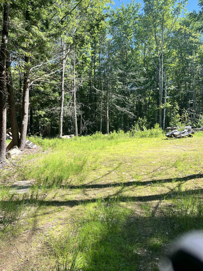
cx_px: 102
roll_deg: +0.3
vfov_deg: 67.3
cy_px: 136
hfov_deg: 53.1
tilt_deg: +2.8
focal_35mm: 26
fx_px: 203
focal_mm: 5.7
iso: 50
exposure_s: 1/1171
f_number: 1.5
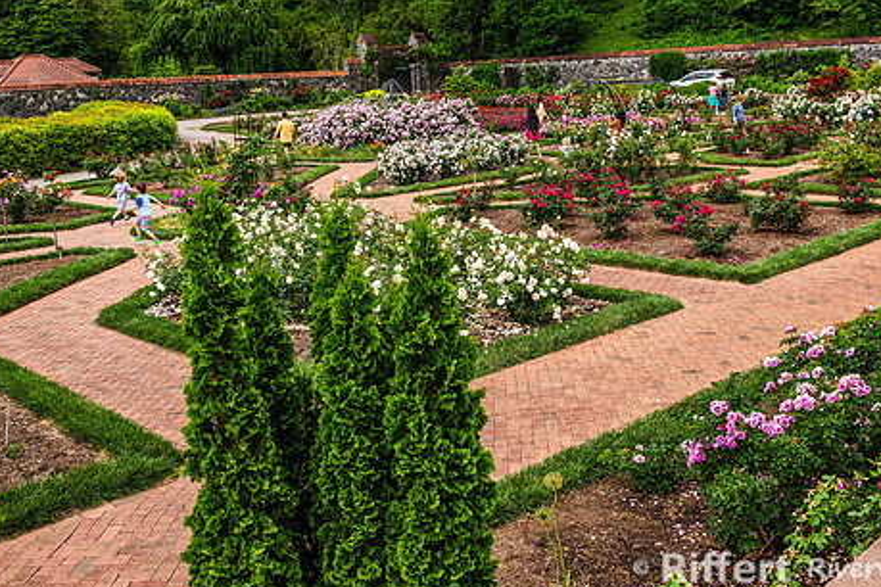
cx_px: 505
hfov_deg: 46.3
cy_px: 231
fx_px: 1028
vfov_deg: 31.8
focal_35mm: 42
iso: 80
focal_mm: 32
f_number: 8
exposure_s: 1/160
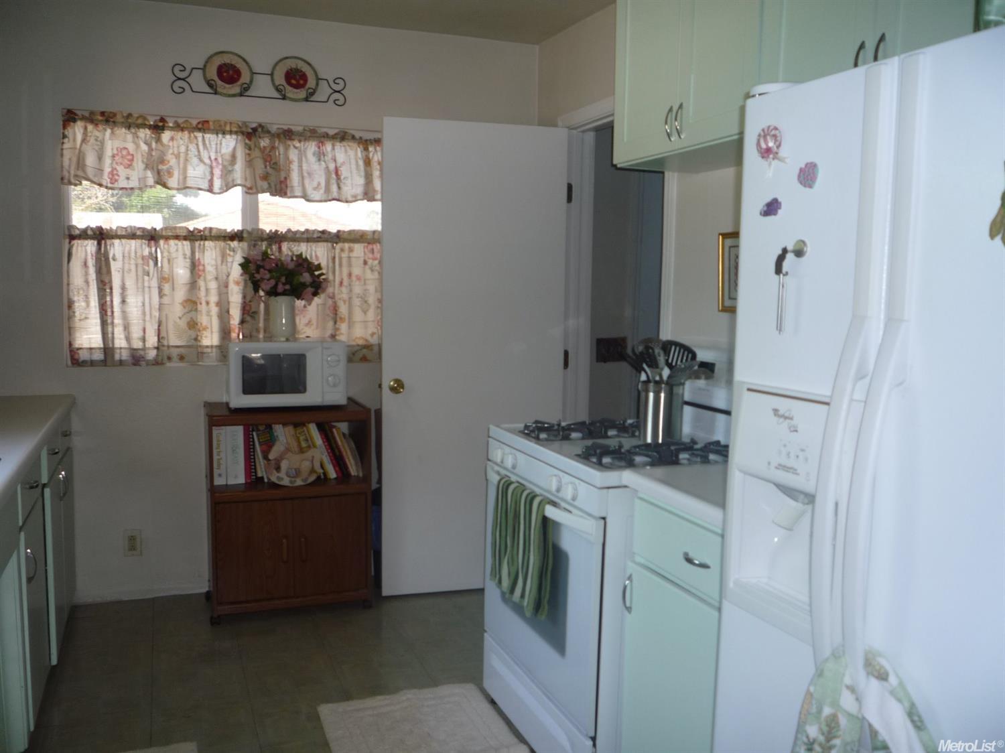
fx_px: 871
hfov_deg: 60.0
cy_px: 376
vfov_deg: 46.8
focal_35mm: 30
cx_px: 502
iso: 100
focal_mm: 5.2
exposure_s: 1/30
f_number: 3.3
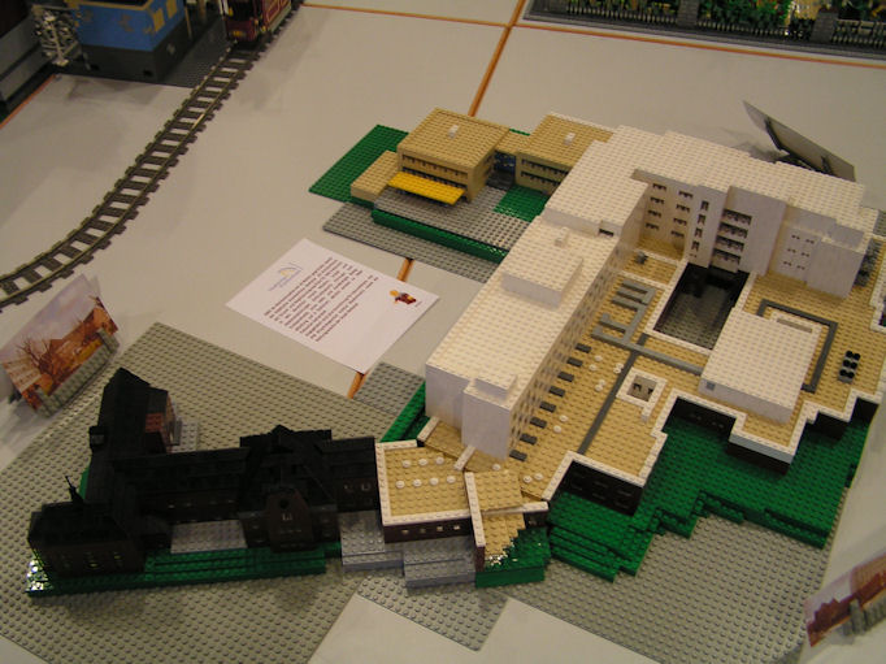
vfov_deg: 37.7
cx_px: 443
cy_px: 332
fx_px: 972
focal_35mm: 38
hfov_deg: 49.0
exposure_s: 1/50
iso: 80
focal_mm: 6.3
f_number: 2.8
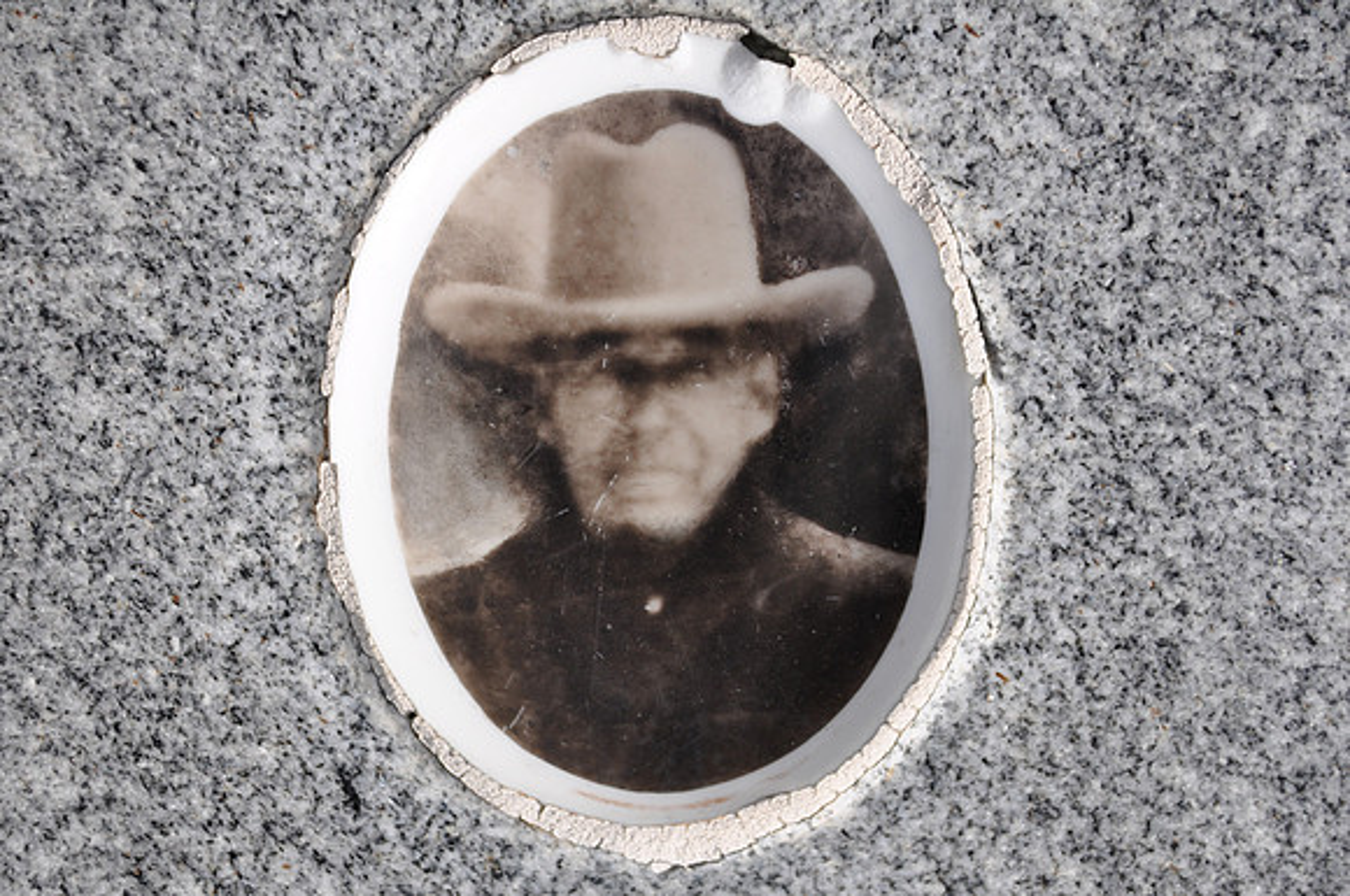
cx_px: 675
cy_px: 448
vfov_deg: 7.0
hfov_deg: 10.6
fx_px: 7302
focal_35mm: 195
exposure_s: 1/400
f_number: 9
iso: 200
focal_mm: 130
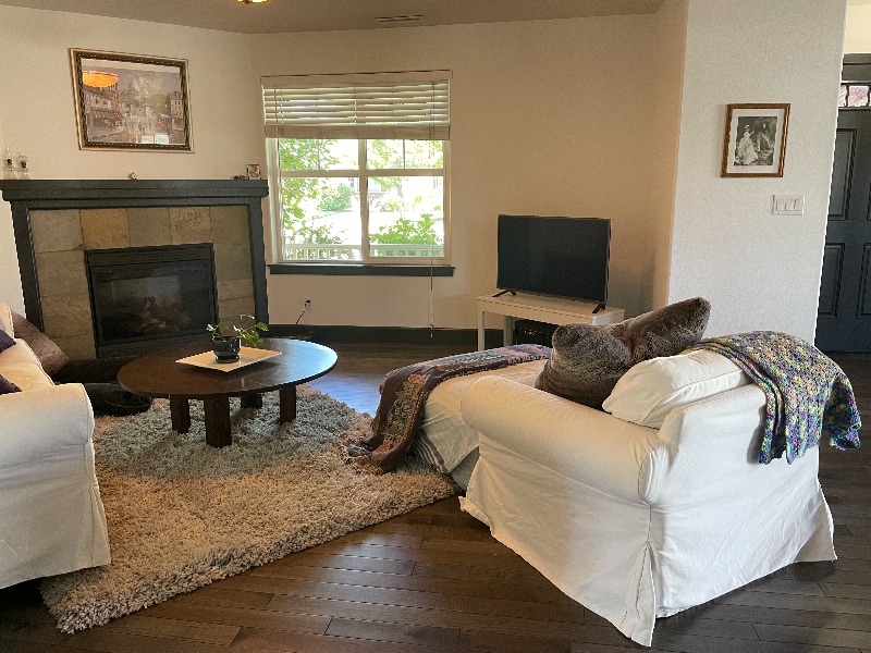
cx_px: 436
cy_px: 326
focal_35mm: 26
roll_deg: +1.0
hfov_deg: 67.3
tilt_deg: -11.5
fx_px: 654
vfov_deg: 53.1
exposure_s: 1/60
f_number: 1.6
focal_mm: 4.2
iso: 160
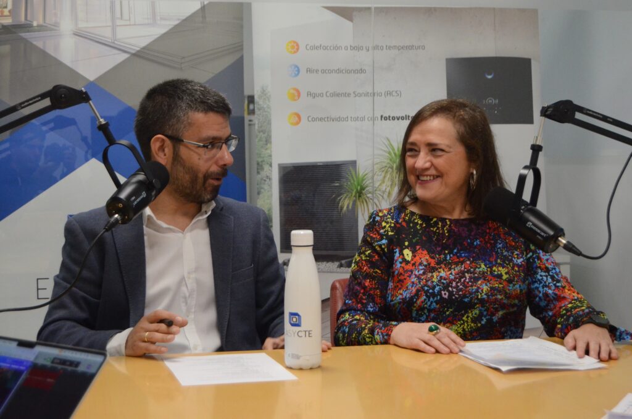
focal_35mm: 68
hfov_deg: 29.9
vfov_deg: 20.1
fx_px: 1182
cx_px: 316
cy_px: 210
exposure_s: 1/125
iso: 3200
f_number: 5.3
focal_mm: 45
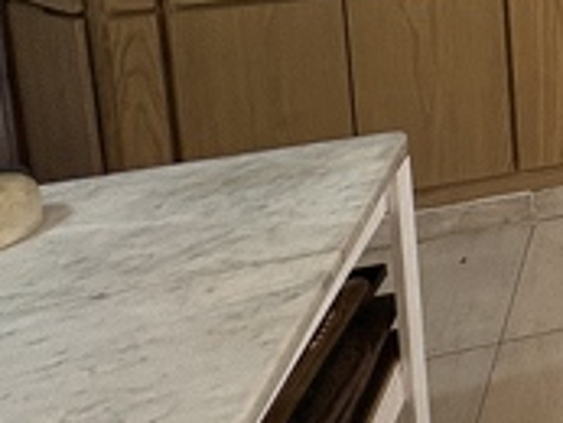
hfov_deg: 22.4
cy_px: -251
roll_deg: +0.3
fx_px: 879
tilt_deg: -6.3
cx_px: 996
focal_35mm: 54
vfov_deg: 21.6
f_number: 2.2
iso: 200
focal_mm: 2.22
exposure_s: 1/50
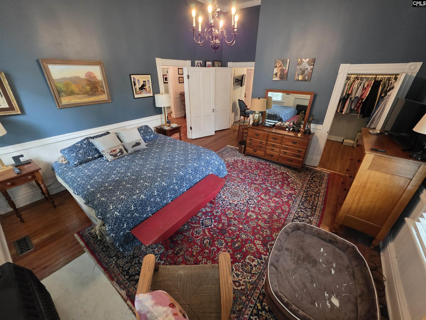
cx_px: 213
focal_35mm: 13
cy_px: 160
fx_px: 160
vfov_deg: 89.9
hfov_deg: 106.2
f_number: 1.9
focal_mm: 2.2
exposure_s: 1/60
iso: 640
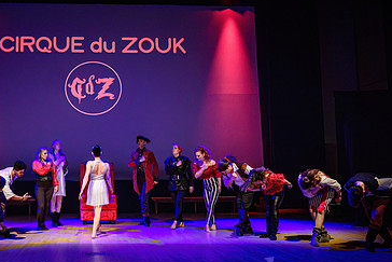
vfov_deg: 33.4
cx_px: 112
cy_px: 132
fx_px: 436
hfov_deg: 47.2
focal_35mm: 40
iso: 2000
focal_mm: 24
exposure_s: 1/200
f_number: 2.8
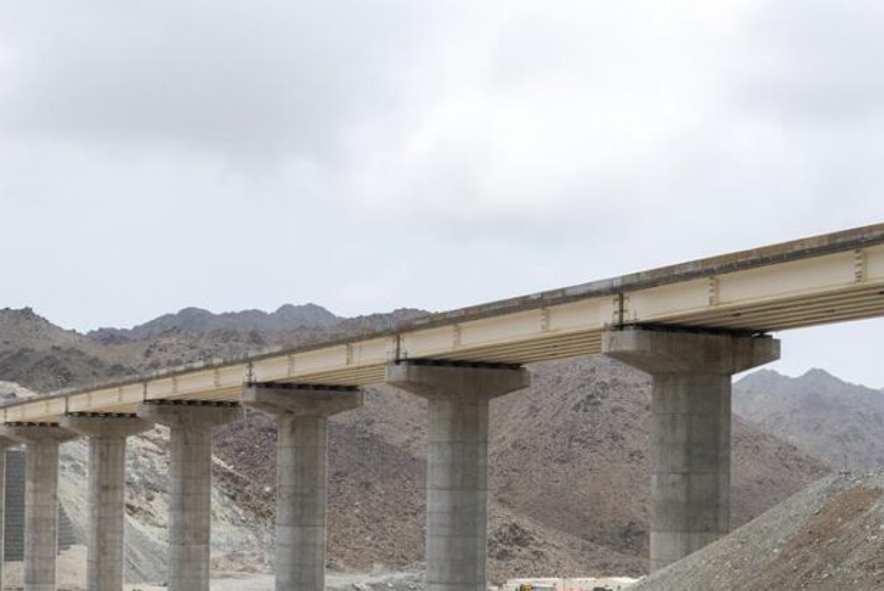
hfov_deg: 27.7
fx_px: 1793
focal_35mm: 73
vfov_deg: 18.5
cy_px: 464
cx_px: 497
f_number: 8
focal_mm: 44
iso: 200
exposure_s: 1/800
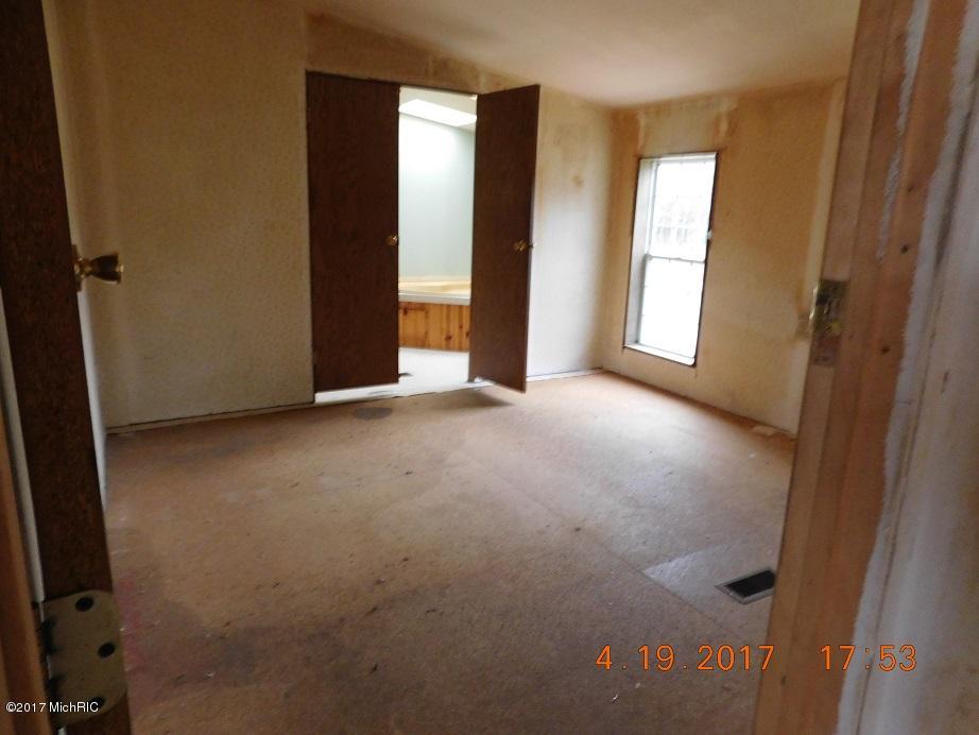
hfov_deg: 73.9
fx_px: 651
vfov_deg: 58.9
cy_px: 368
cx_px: 490
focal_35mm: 23
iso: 400
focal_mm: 4
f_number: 3
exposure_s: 1/20
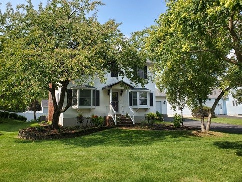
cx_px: 121
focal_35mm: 26
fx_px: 182
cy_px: 91
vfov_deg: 53.0
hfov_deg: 67.3
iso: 50
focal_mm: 4.3
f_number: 2.4
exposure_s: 1/758
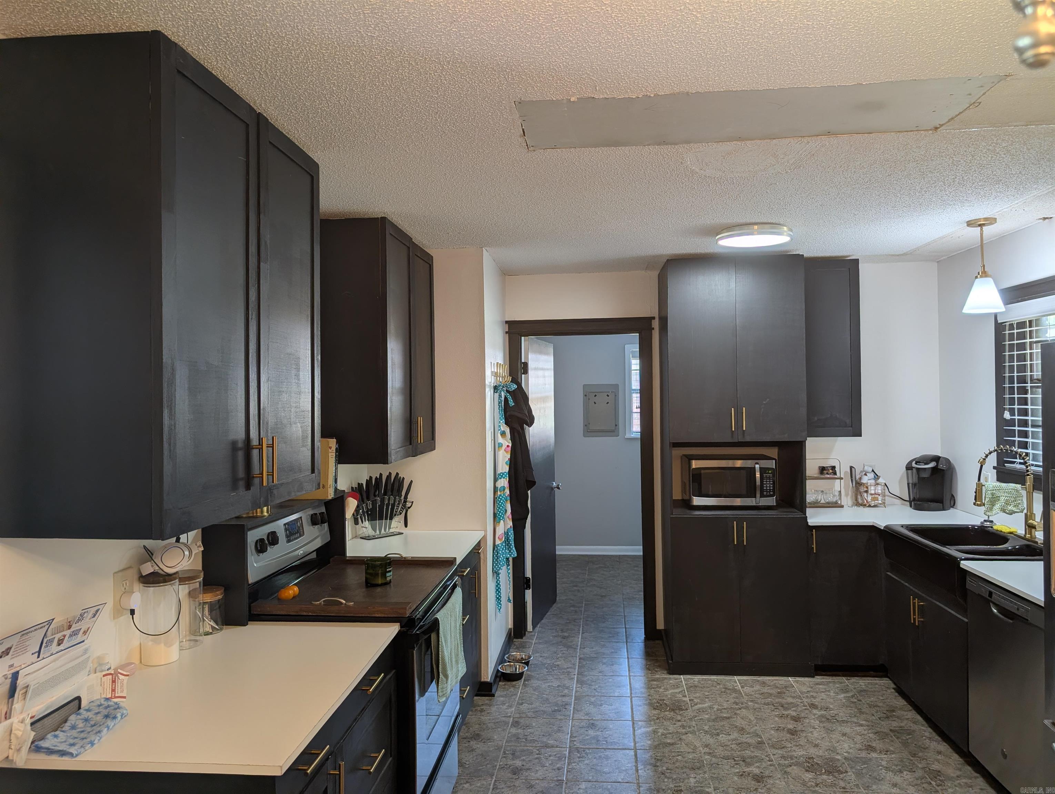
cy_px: 397
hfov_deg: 71.5
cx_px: 528
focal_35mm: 24
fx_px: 732
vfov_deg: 56.9
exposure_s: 1/120
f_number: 1.68
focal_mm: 6.9
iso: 22
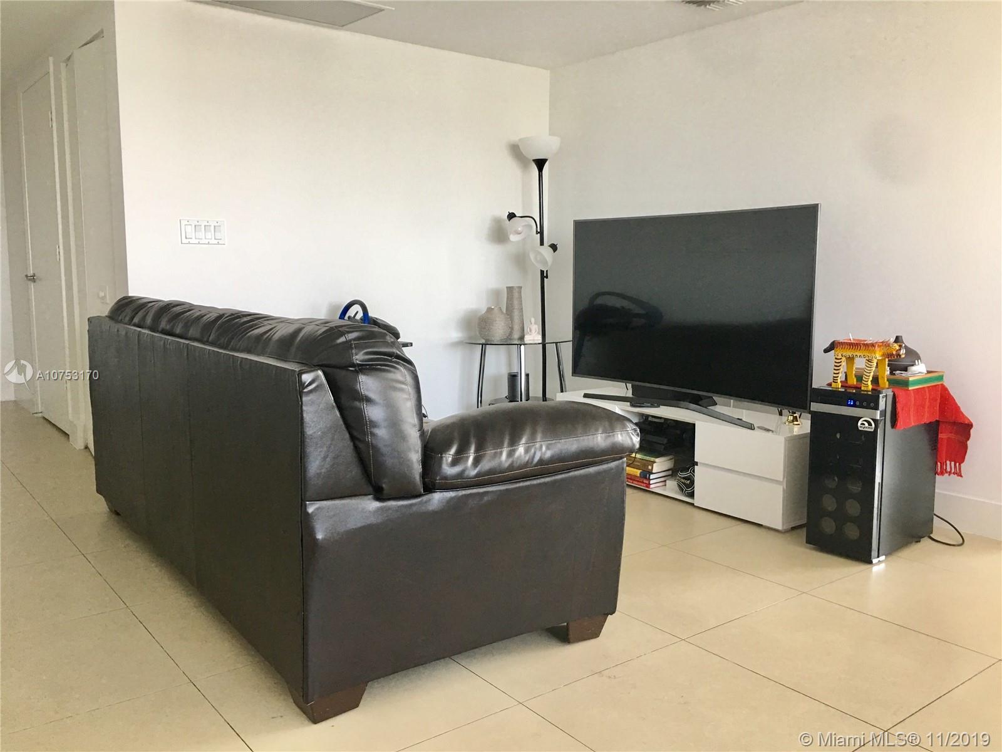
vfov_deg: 48.2
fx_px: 839
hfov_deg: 61.7
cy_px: 376
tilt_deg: -6.5
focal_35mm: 29
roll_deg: -1.0
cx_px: 501
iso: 40
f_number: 2.2
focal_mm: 4.15
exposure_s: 1/30
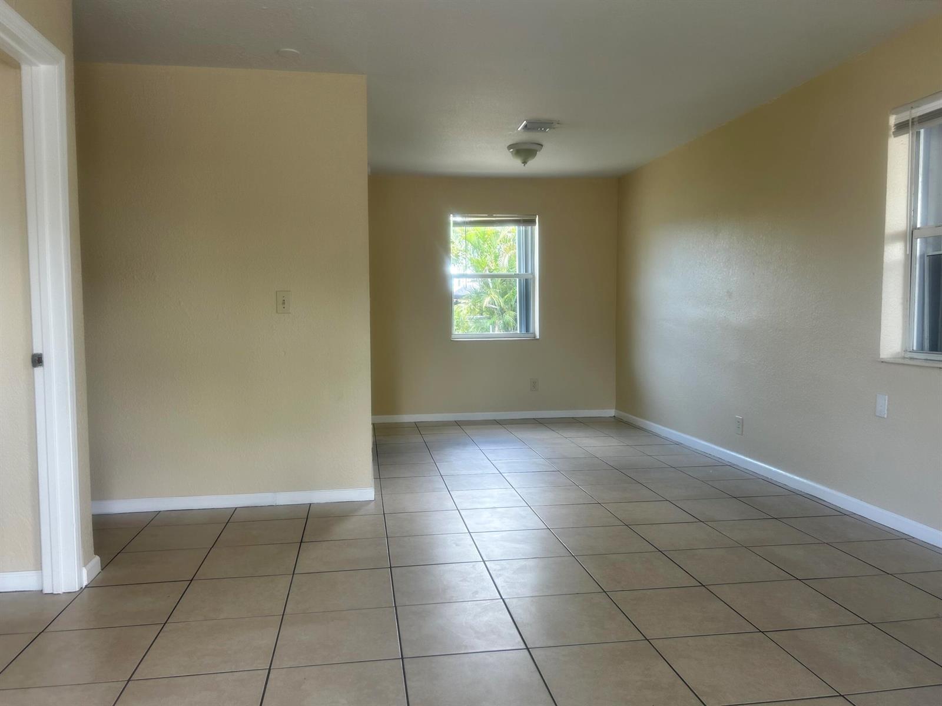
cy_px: 353
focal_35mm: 26
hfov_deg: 67.3
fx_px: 708
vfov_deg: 53.1
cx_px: 471
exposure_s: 1/121
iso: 40
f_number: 1.5
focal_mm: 5.7
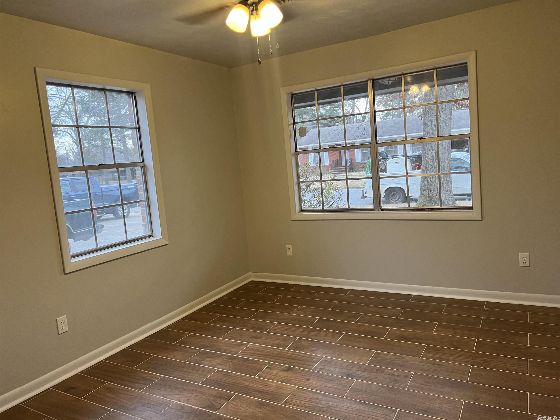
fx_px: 421
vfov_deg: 53.1
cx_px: 280
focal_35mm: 26
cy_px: 210
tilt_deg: -7.4
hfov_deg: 67.3
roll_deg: +3.9
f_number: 1.5
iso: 125
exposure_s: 1/60
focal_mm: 5.7
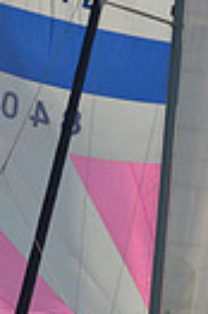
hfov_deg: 4.4
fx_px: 2694
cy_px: 65
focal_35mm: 310
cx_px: 135
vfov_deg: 6.6
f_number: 7.1
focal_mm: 70
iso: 200
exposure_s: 1/800
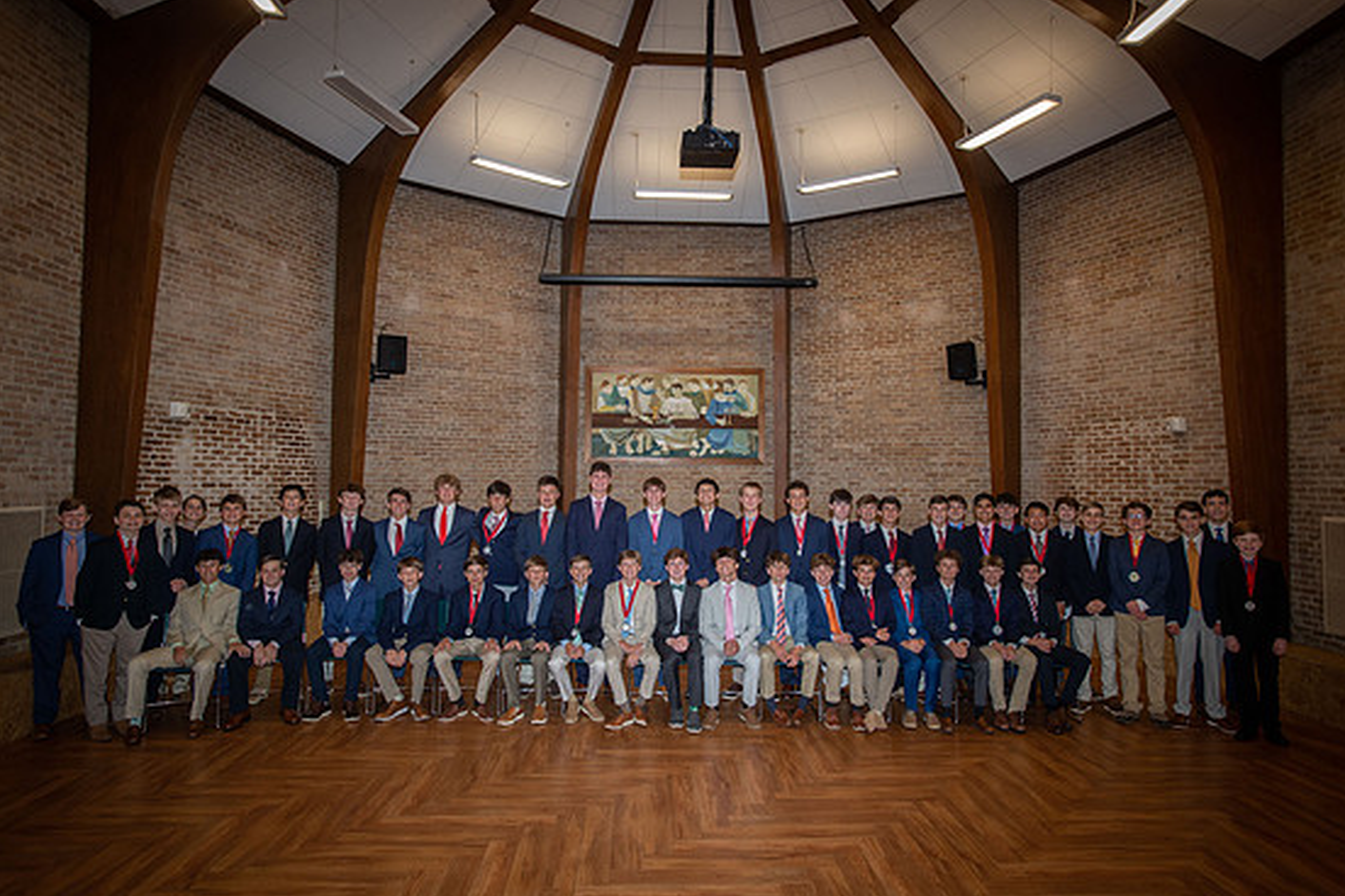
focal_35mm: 21
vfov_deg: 59.5
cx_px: 682
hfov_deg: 81.2
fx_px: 785
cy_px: 450
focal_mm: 20
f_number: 5
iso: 2000
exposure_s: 1/160
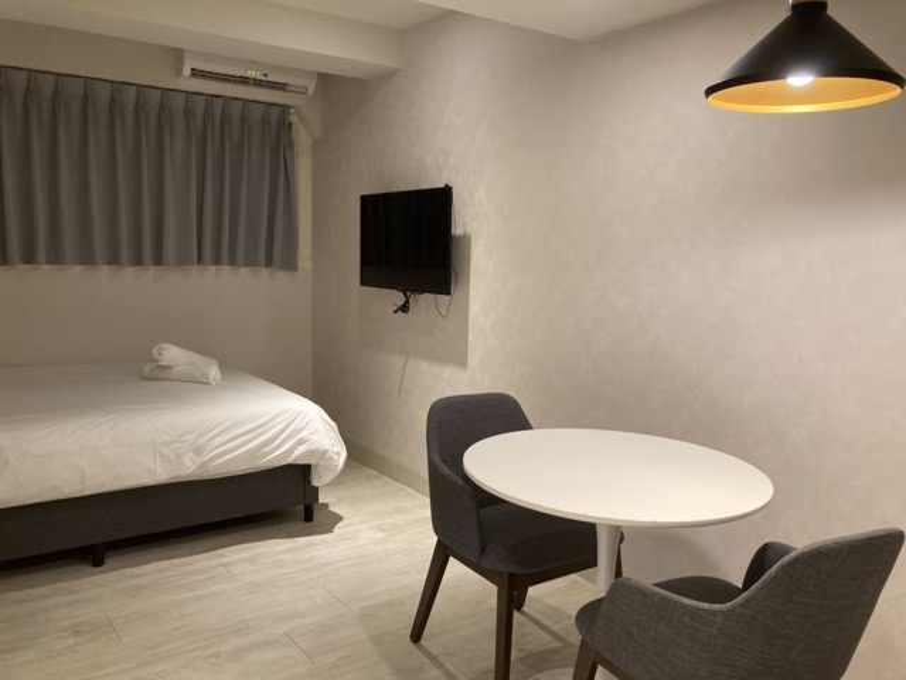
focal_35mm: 28
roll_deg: -1.8
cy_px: 340
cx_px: 453
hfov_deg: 63.4
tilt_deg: -7.0
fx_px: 733
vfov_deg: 49.7
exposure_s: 1/60
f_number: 1.8
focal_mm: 3.99
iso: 160
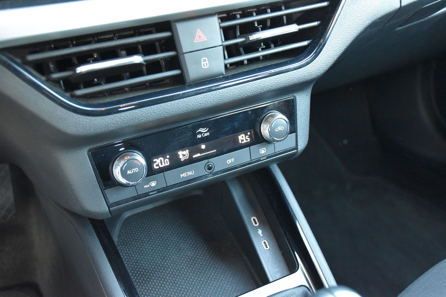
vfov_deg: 33.0
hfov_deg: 47.9
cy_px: 148
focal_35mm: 40
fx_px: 502
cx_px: 223
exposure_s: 1/60
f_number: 4
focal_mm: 27
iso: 4000
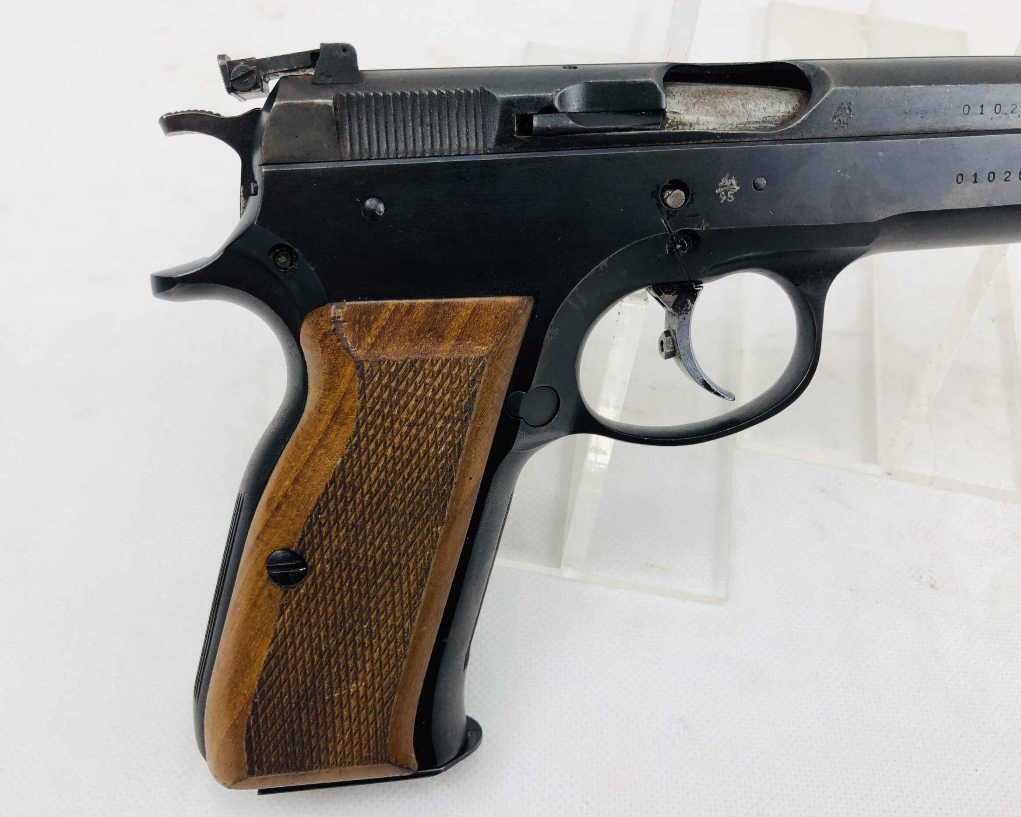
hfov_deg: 58.7
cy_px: 404
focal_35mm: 30
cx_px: 473
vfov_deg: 48.5
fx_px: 907
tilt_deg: -56.7
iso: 40
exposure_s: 1/100
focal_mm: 3.99
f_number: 1.8
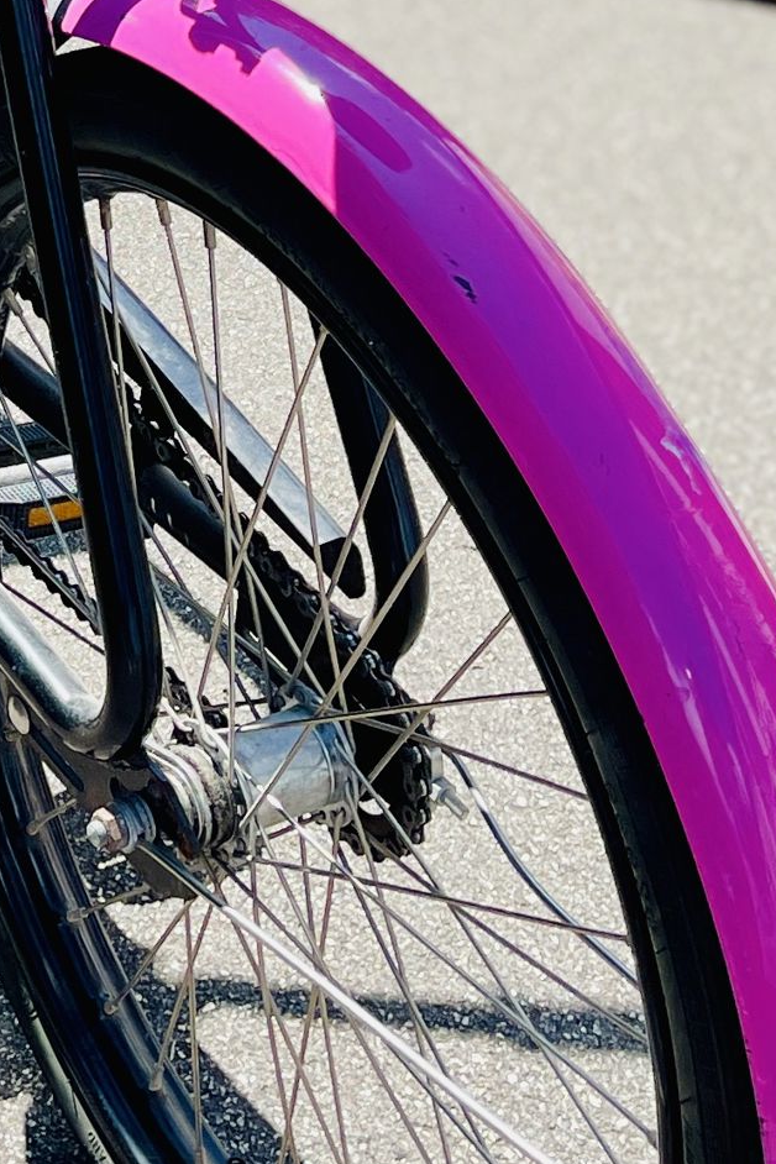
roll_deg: -0.1
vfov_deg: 19.2
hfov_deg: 13.3
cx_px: -341
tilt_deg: -20.9
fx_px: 3168
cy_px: -351
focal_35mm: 98
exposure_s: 1/2165
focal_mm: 5.1
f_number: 1.6
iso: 50
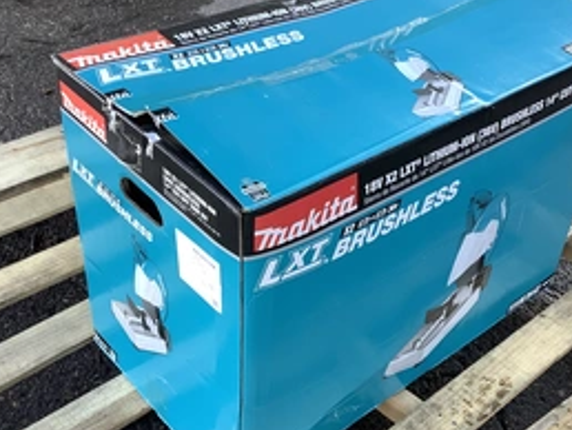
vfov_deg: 30.3
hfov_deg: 39.6
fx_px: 794
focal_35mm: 48
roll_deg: -2.7
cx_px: 319
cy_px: 226
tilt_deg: -36.2
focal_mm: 3.3
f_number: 2.4
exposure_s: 1/120
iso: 40
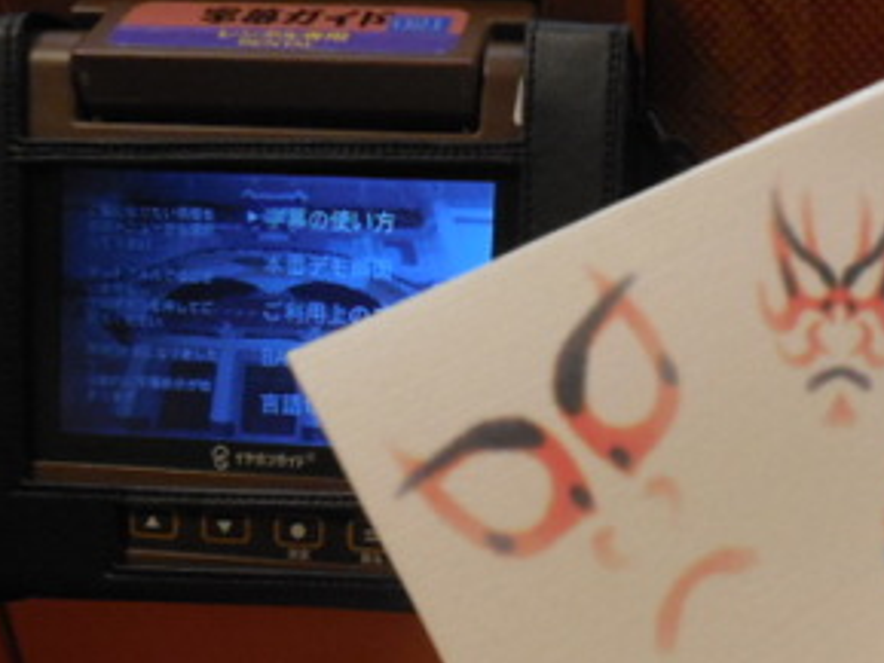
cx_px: 612
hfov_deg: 41.3
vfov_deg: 31.7
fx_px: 1150
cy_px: 487
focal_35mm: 45
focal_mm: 4.6
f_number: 3.5
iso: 400
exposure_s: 1/25
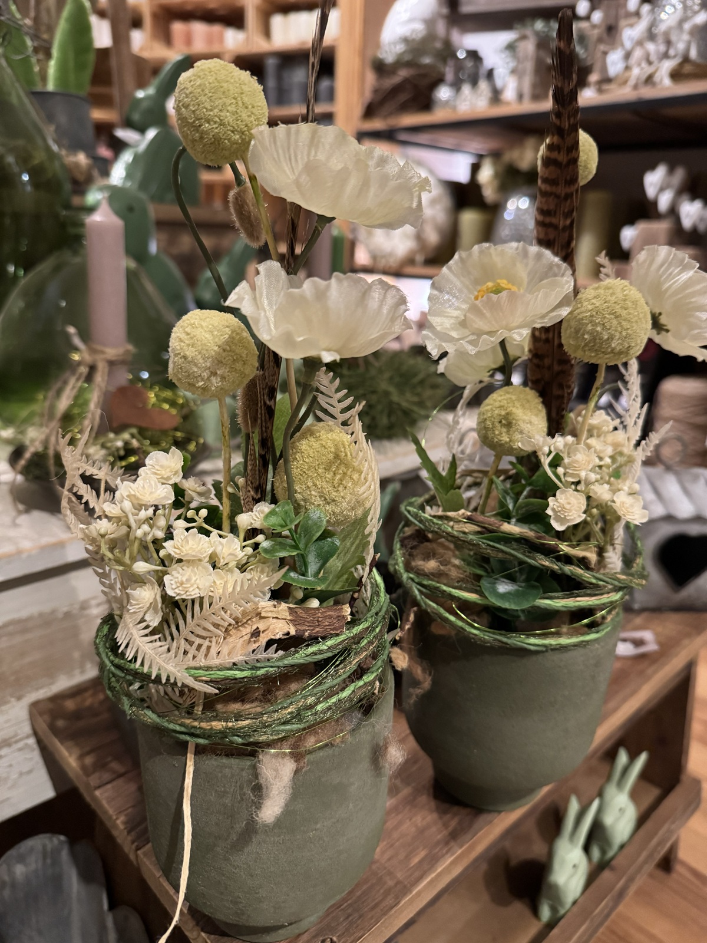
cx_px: 354
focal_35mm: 24
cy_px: 472
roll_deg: -1.6
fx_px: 654
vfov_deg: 71.6
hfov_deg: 56.8
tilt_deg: -18.7
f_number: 1.78
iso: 800
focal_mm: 6.76
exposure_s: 1/51
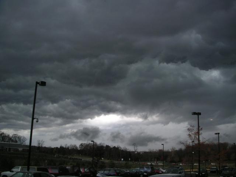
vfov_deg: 38.7
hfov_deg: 50.1
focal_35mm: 37
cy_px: 88
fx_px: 252
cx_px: 118
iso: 50
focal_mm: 5.7
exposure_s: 1/90
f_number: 2.8
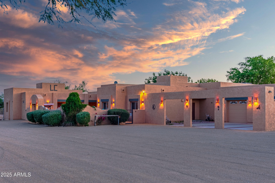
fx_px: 321
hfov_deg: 46.4
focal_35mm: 42
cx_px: 138
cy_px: 92
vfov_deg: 31.9
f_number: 8
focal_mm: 28
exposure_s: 1/60
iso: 160
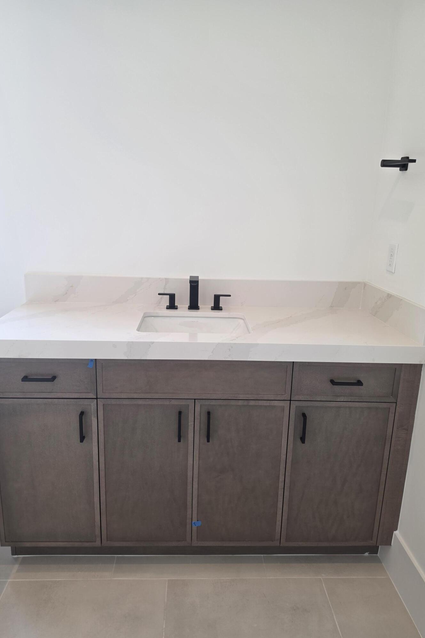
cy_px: 320
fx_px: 425
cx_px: 209
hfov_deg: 53.1
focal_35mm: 24
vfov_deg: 73.7
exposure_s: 1/120
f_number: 1.4
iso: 64
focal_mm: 6.5
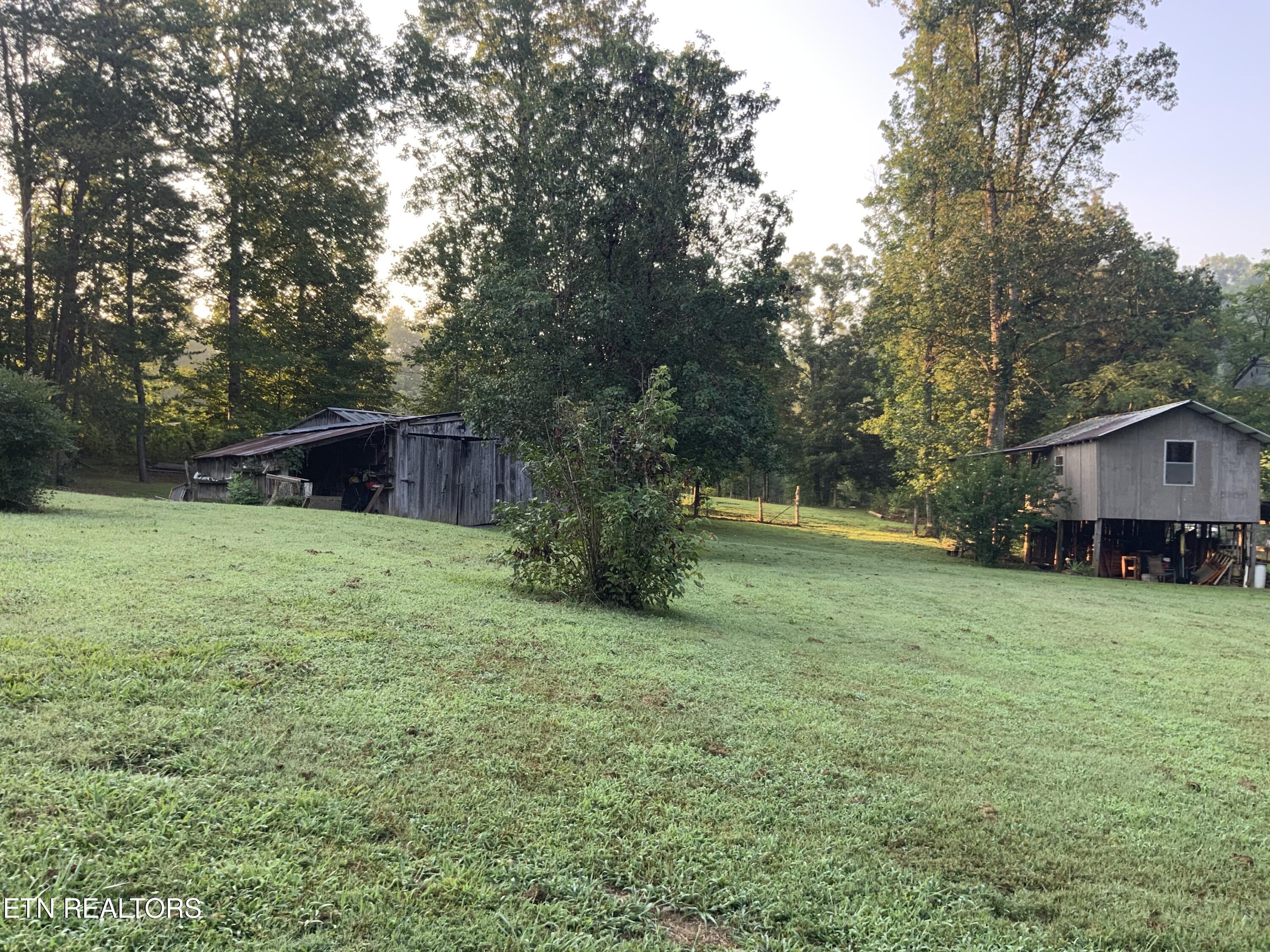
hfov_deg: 61.7
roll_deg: -1.0
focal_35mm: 29
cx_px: 635
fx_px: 1064
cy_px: 476
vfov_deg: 48.2
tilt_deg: -0.9
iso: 25
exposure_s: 1/122
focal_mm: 3
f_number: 1.8
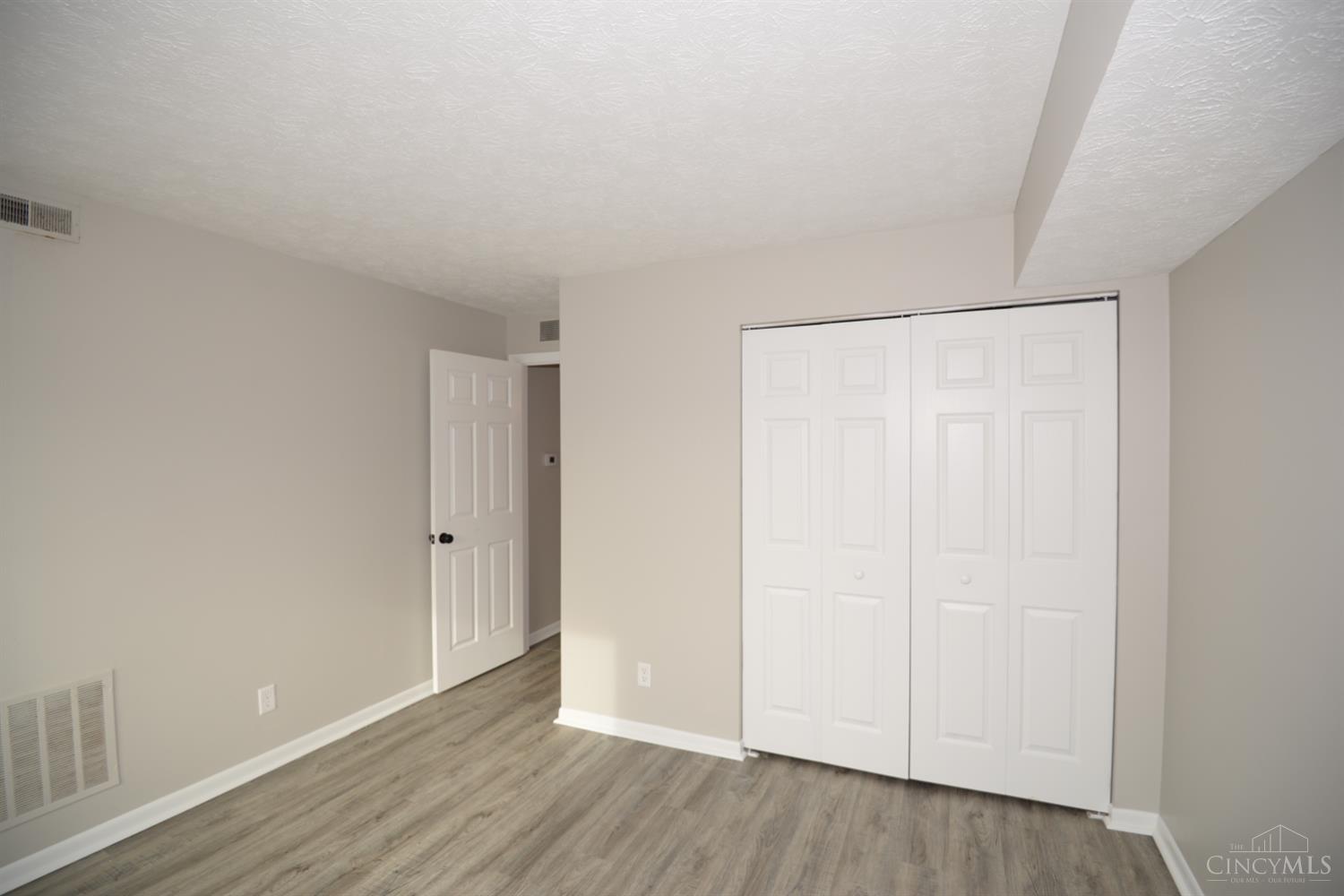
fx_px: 597
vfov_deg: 73.7
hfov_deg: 96.7
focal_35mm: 16
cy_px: 448
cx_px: 672
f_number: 4
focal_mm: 16
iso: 100
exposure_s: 1/60
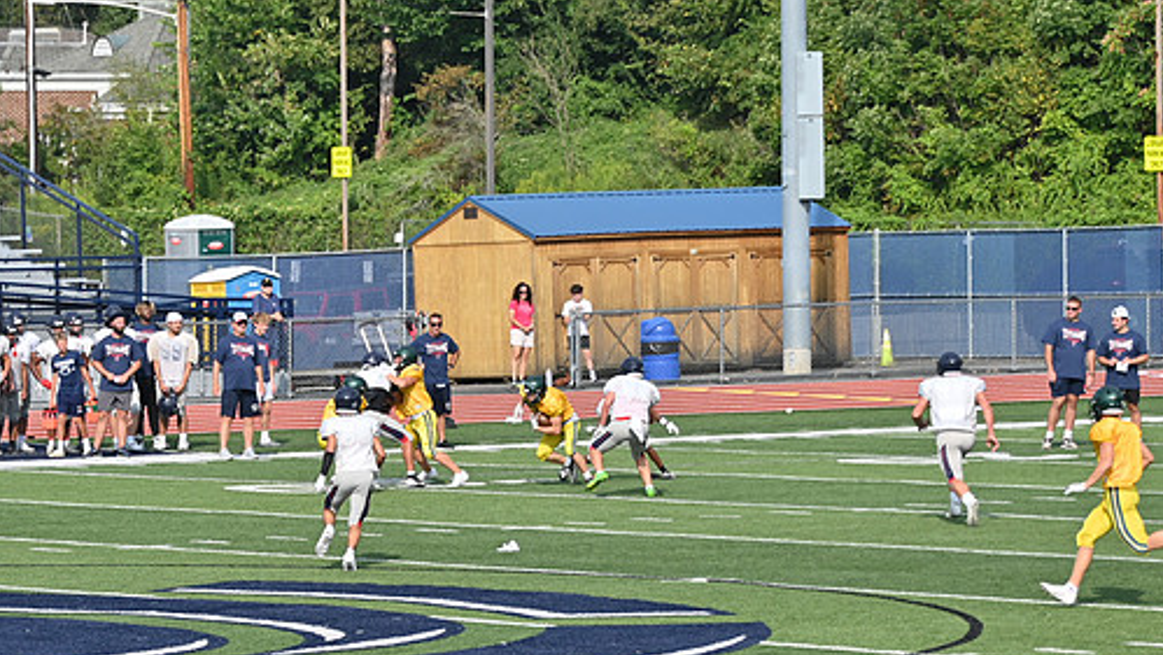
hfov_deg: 9.7
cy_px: 411
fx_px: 6879
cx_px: 580
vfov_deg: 5.5
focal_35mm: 223
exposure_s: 1/800
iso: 100
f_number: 5.6
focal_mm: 122
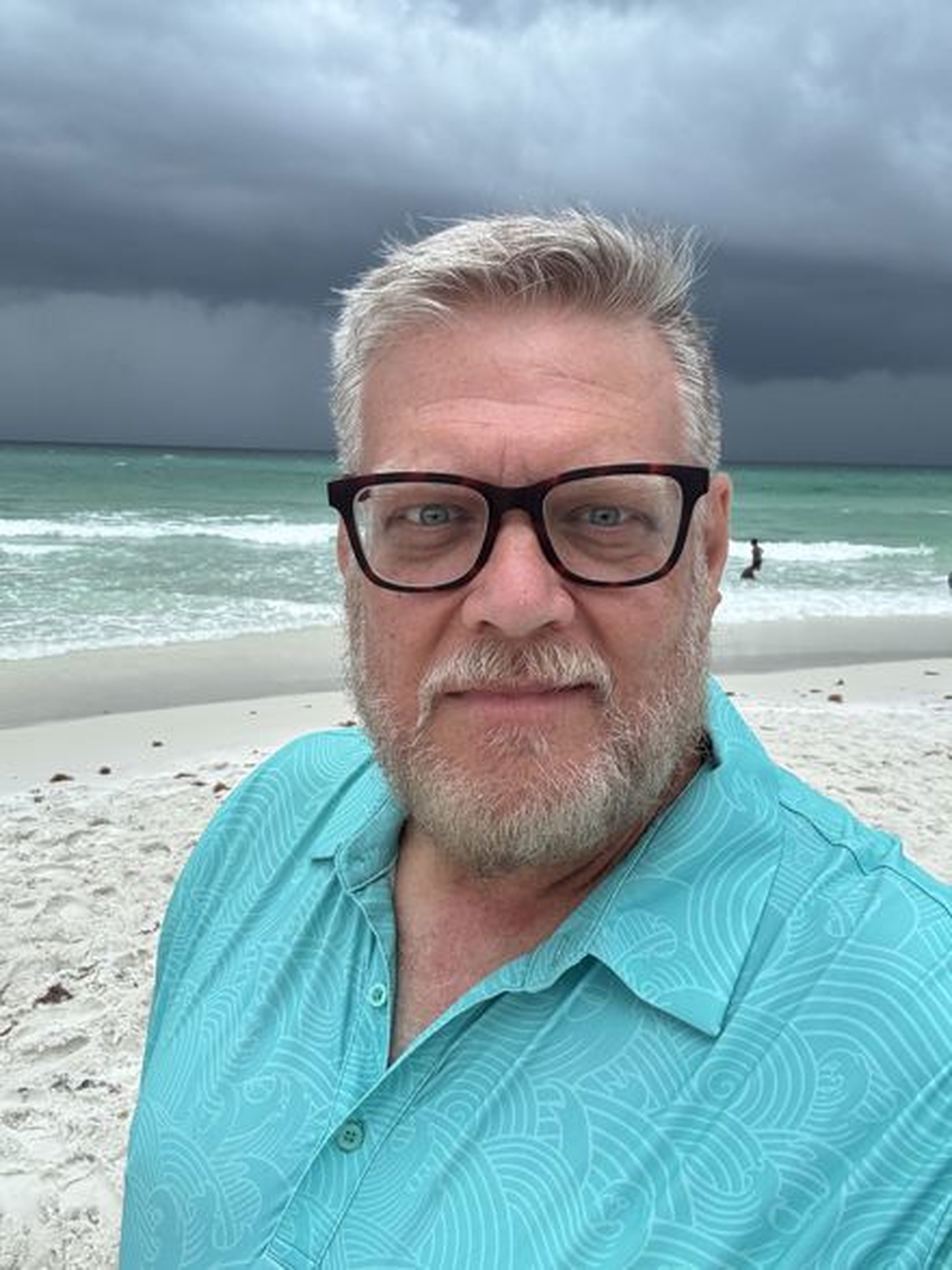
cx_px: 476
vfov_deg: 60.0
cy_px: 635
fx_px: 1100
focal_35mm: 30
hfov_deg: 46.8
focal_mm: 2.69
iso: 25
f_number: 1.9
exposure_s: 1/443
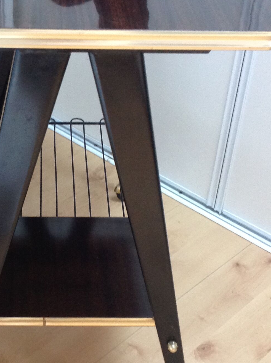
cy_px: 214
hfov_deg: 21.0
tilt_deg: -37.4
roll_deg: +0.2
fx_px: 722
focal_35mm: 69
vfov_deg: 28.2
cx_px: 61
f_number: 2.4
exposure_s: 1/15
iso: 200
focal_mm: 4.28
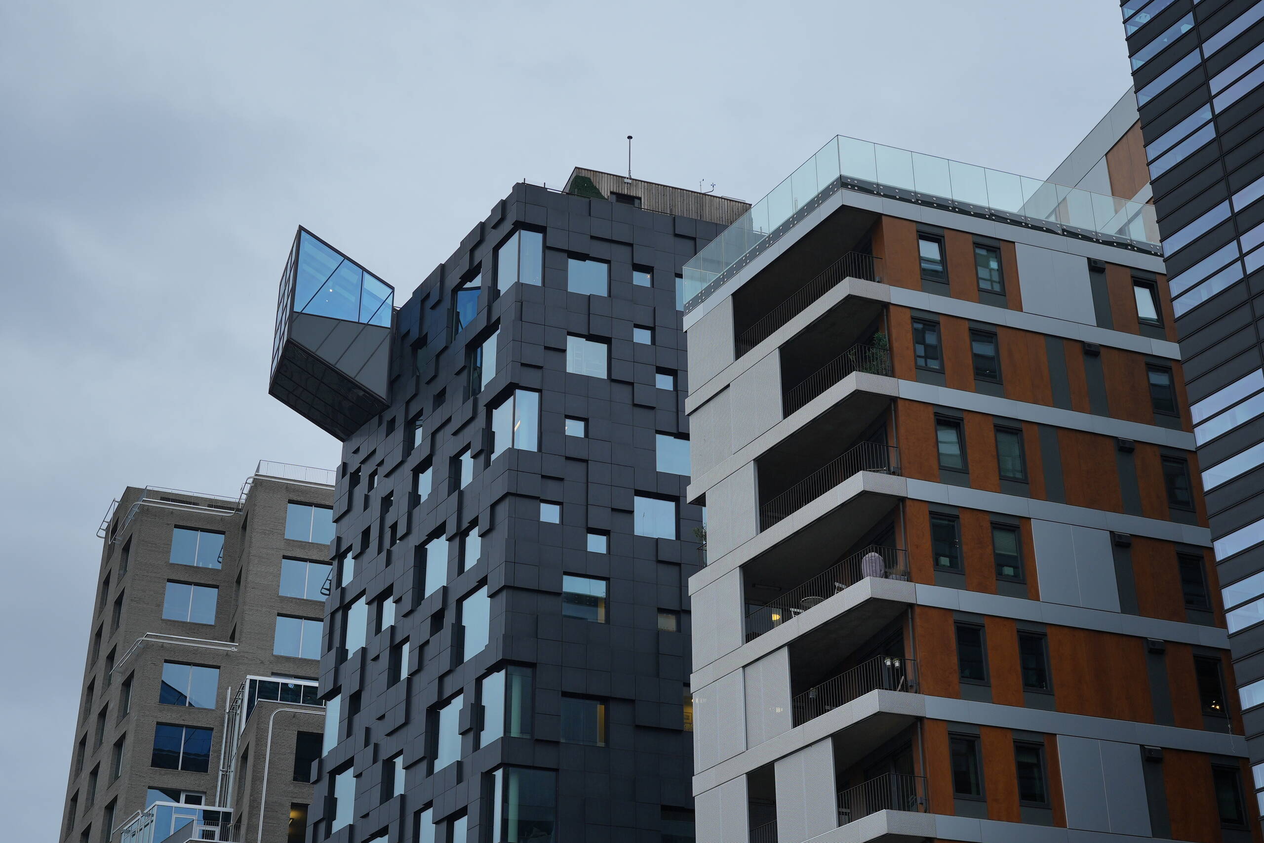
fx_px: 1791
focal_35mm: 51
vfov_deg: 26.5
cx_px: 632
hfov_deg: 38.9
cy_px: 422
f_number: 4.5
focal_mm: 34
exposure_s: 1/60
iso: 100
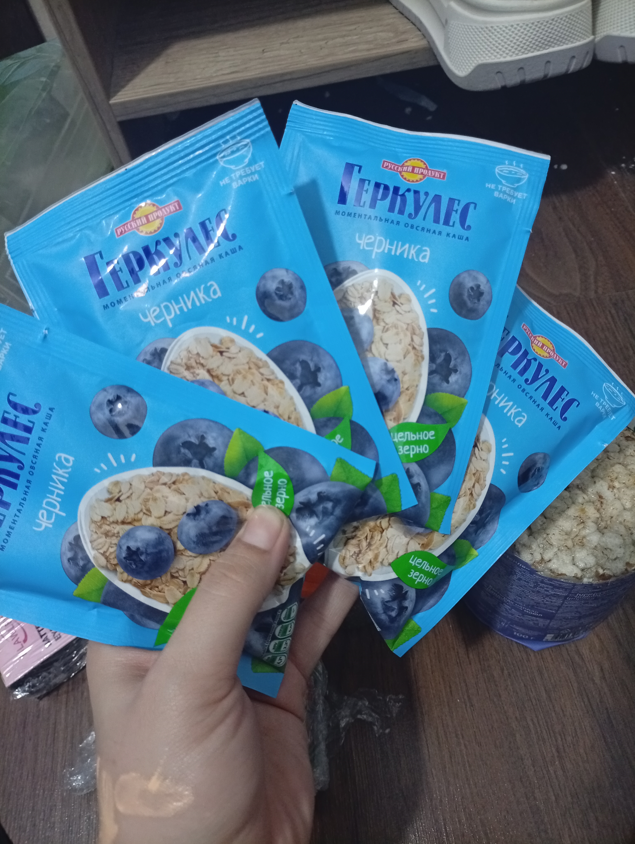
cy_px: 422
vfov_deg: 65.2
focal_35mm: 27
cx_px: 318
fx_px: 659
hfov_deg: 51.5
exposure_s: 1/33.3
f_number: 1.8
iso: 287
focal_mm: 3.84
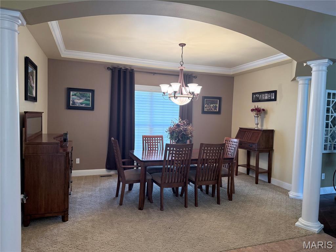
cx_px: 168
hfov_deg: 71.6
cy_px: 126
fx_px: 233
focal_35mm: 24
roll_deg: -2.0
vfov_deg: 56.8
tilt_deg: -2.4
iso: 200
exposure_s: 1/120
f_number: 1.78
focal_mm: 6.76
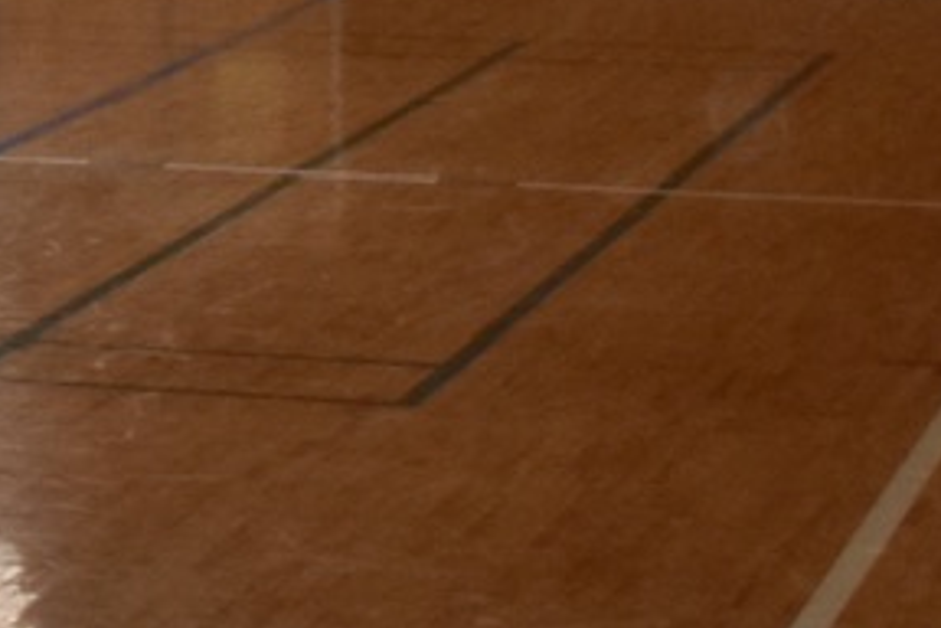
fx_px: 6273
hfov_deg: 7.8
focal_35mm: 240
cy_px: -834
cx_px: -1474
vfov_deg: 5.5
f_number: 3.5
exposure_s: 1/125
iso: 360
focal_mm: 20
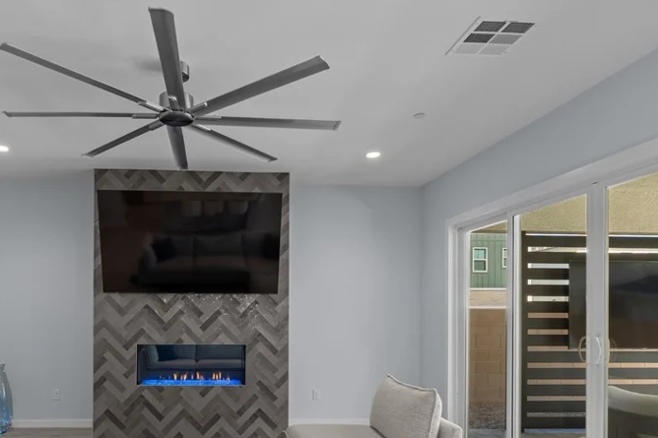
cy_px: 307
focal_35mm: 23
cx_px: 234
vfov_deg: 53.5
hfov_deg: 74.4
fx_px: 420
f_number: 8
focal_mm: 10
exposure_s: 1/4
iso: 400
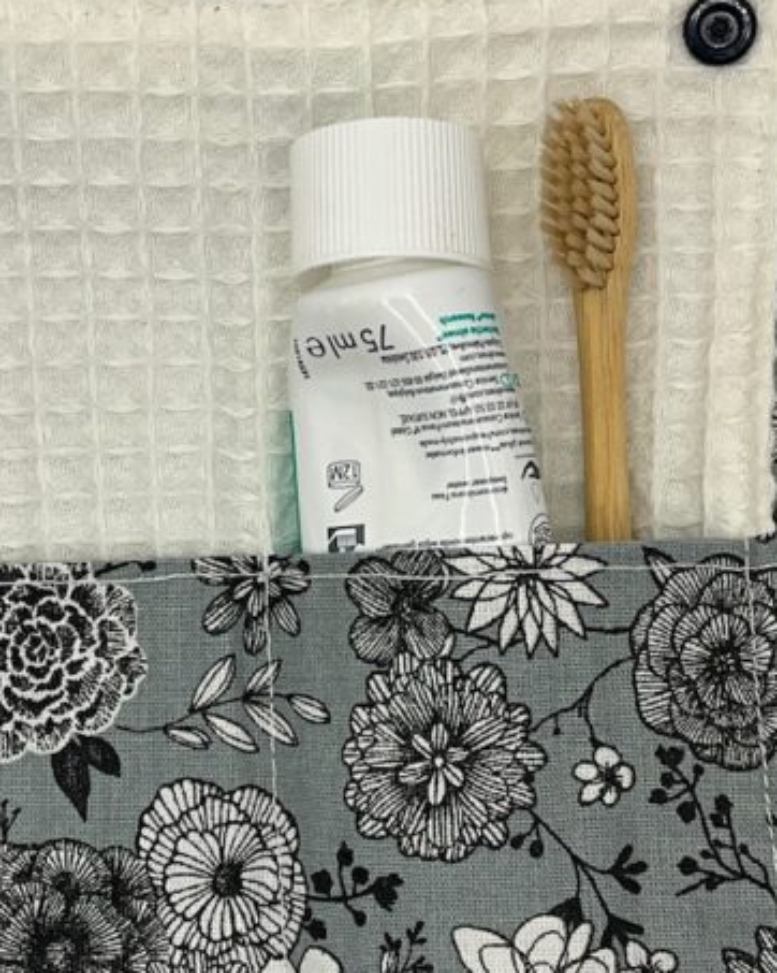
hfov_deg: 23.8
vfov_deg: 29.6
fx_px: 1841
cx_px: 354
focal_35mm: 64
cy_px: 528
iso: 25
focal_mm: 3
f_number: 1.8
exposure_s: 1/346
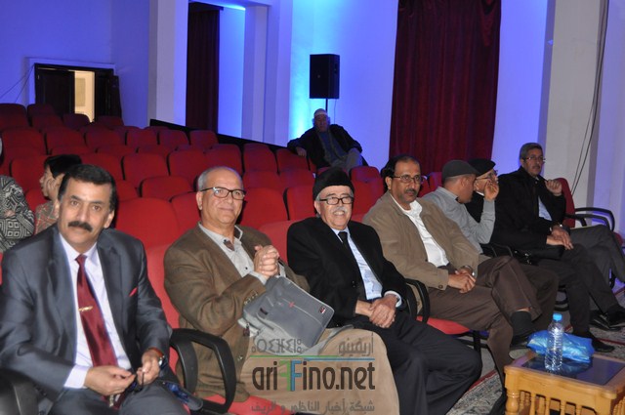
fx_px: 780
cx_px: 312
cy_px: 208
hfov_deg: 43.7
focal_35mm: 45
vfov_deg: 29.8
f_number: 4.2
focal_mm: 30
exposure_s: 1/60
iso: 800
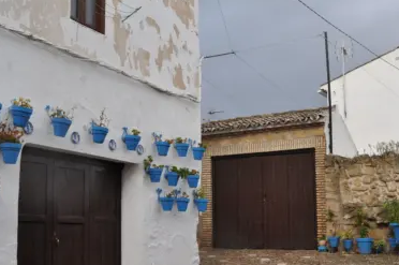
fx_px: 498
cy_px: 193
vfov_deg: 29.4
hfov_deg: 43.6
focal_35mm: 45
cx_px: 175
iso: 200
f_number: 7.1
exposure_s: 1/200
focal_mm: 18
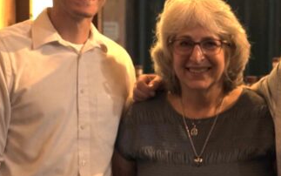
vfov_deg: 11.4
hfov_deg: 17.9
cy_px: 83
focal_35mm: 115
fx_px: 881
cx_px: 251
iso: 800
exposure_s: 1/50
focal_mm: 31.6
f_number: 2.8
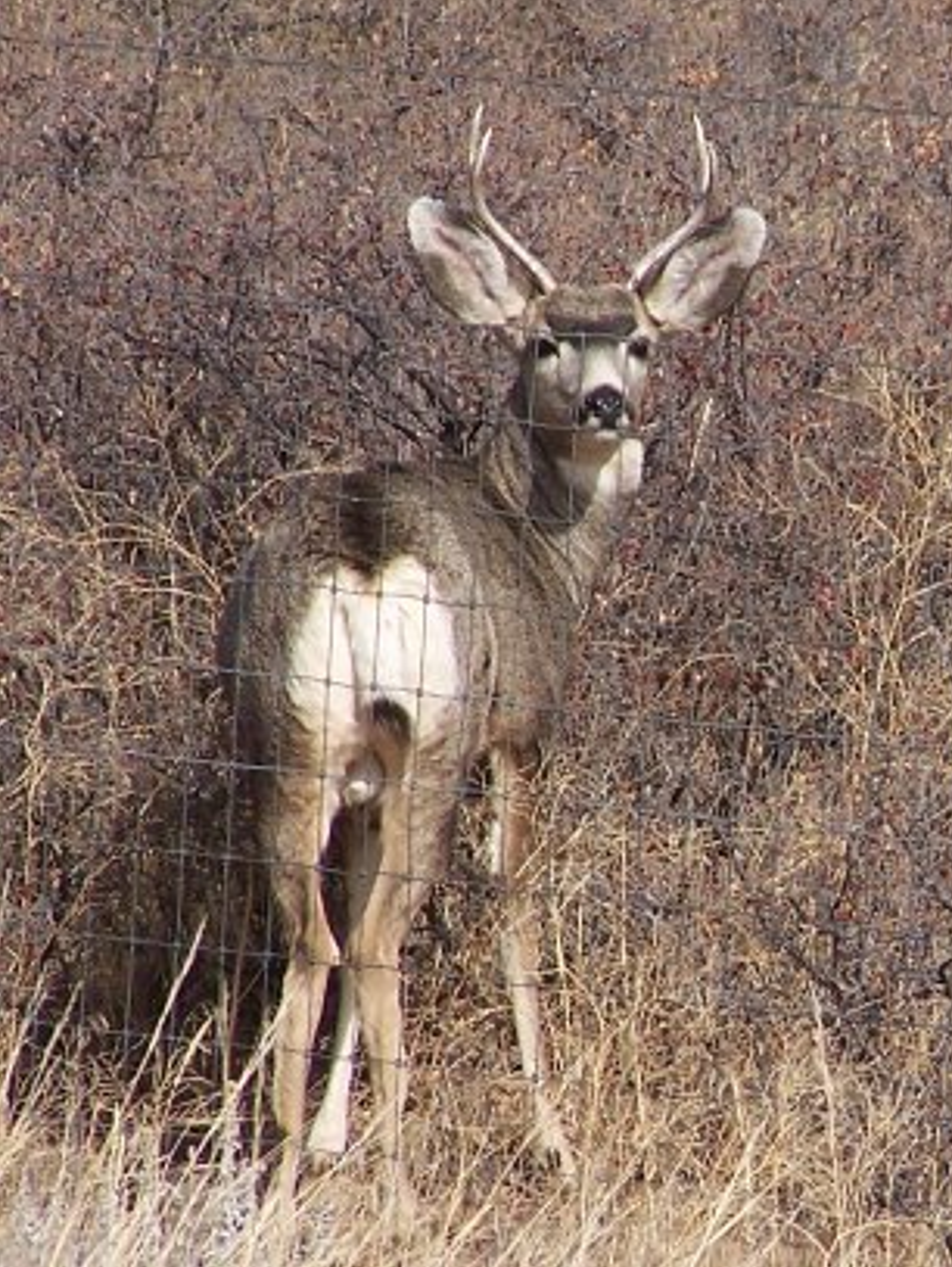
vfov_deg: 4.9
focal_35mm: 403
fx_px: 14754
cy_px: 648
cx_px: 501
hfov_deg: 3.7
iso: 80
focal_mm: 63
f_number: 3.7
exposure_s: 1/800
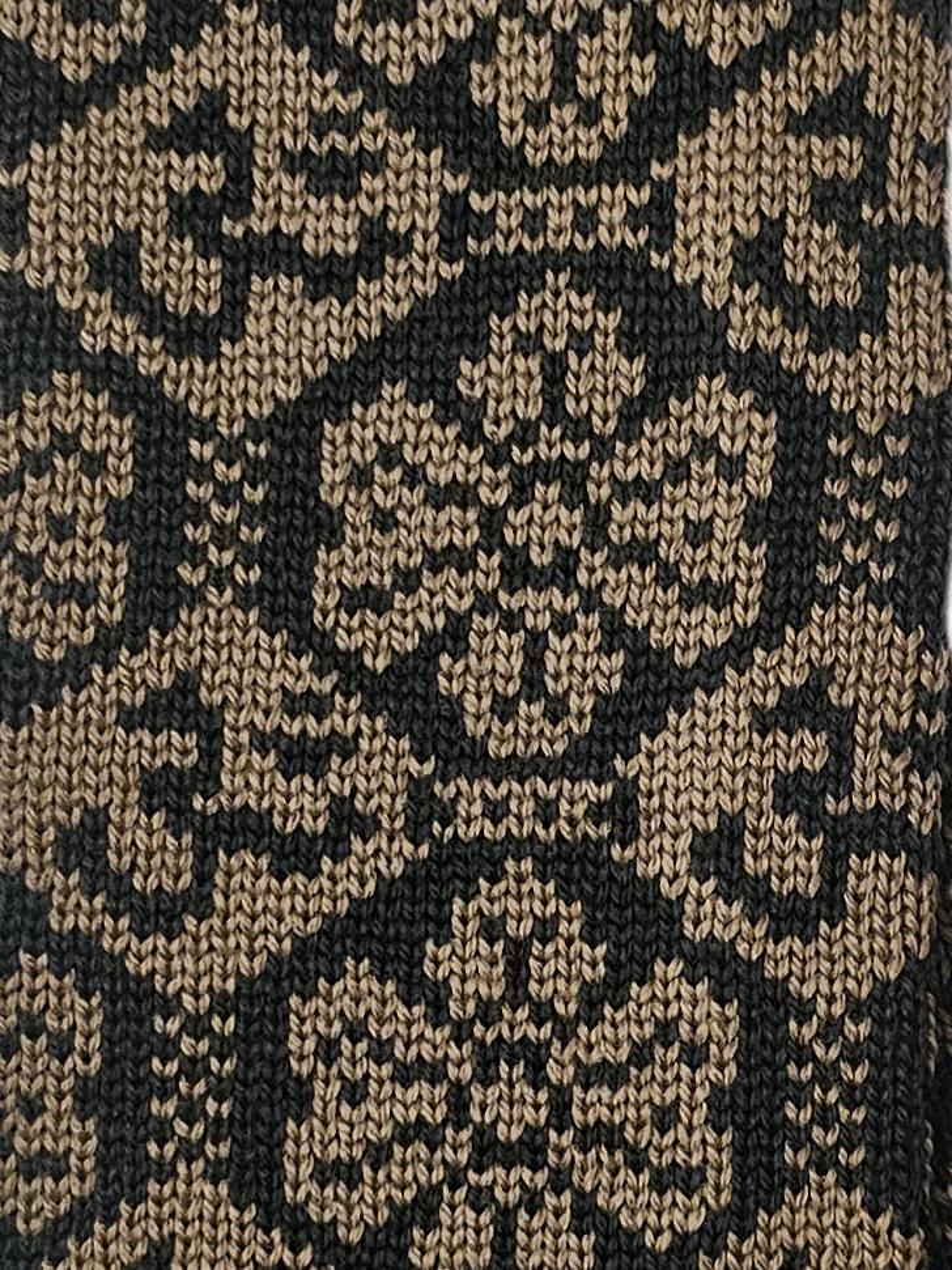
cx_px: 476
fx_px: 844
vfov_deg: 73.9
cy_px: 635
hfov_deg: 58.9
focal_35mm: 23
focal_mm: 6.3
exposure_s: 1/101
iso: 800
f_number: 1.7
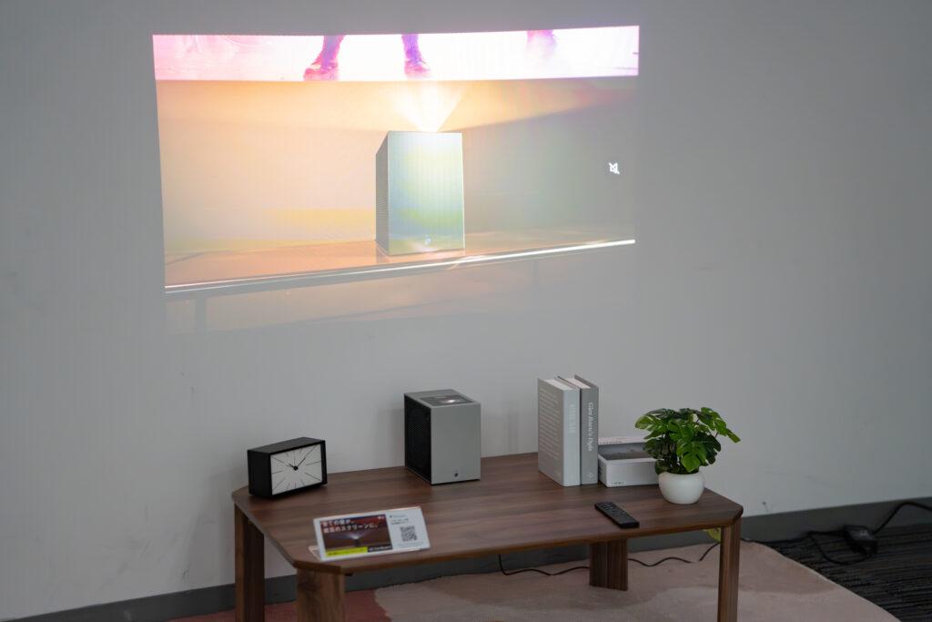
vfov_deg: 22.6
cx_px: 466
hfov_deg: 33.4
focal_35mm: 60
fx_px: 1553
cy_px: 311
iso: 3200
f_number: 2.5
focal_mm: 60
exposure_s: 1/250
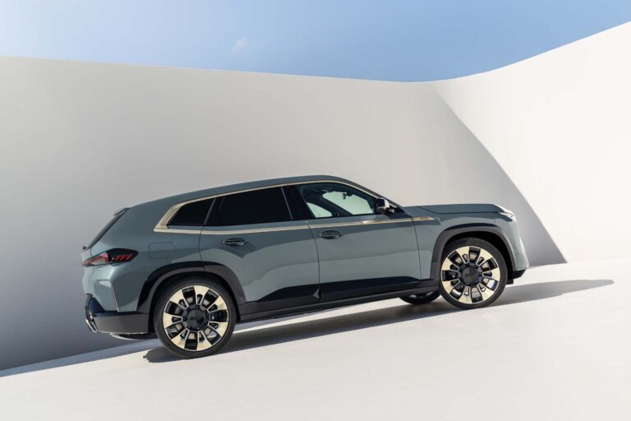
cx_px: 316
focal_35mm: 39
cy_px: 210
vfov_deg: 34.2
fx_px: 684
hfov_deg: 49.6
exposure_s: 1/200
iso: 100
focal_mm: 39
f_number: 5.6
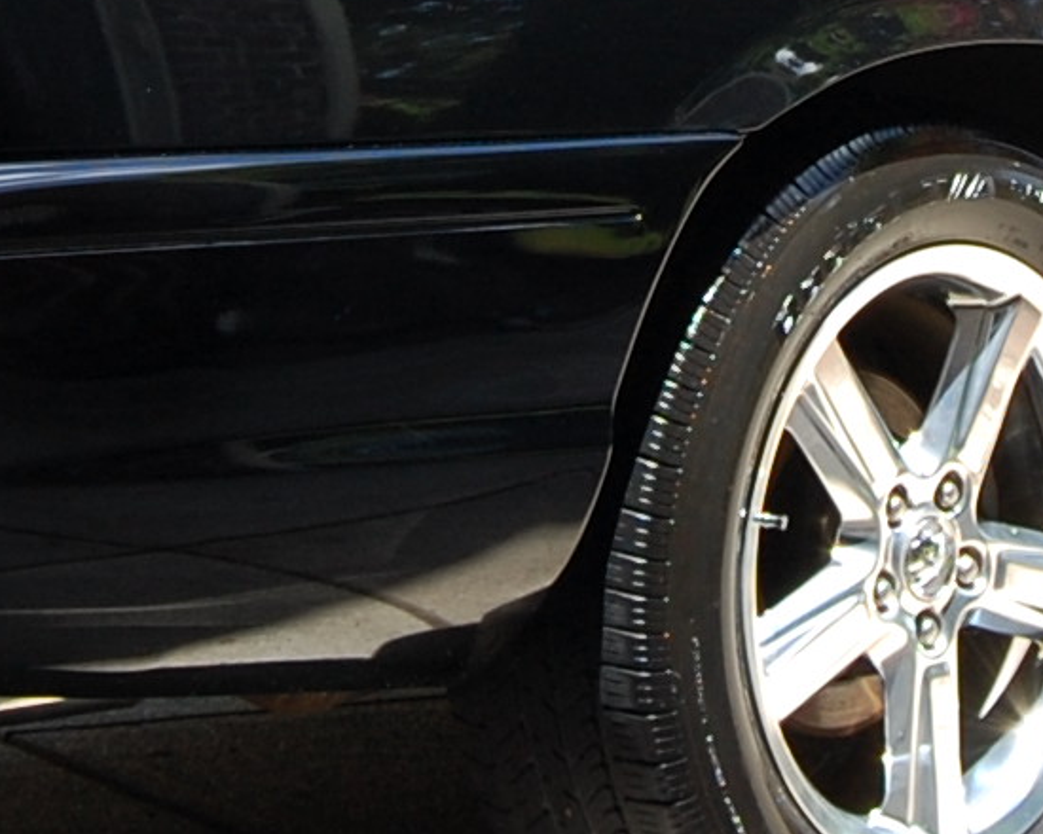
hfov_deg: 9.6
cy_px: -180
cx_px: 705
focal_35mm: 200
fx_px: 6174
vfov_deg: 7.7
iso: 200
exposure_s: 1/200
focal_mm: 26
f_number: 7.1
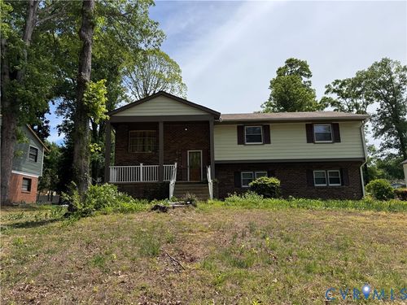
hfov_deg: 71.6
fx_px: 282
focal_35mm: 24
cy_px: 152
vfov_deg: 56.8
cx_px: 204
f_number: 1.78
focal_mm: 6.76
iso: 80
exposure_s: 1/5348
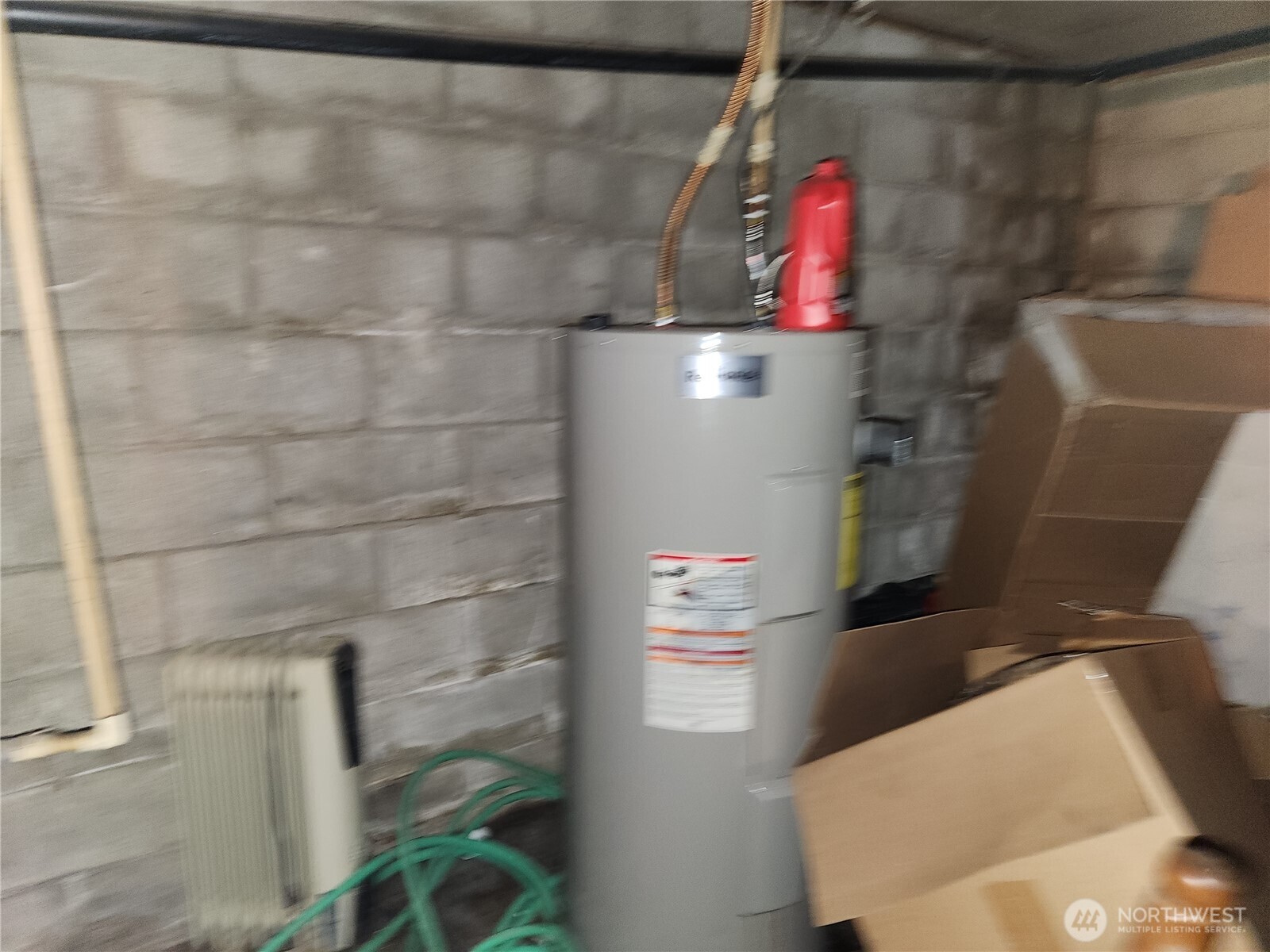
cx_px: 635
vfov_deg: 58.9
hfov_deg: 73.9
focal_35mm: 23
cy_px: 476
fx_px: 844
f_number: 1.8
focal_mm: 5.4
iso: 125
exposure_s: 1/13
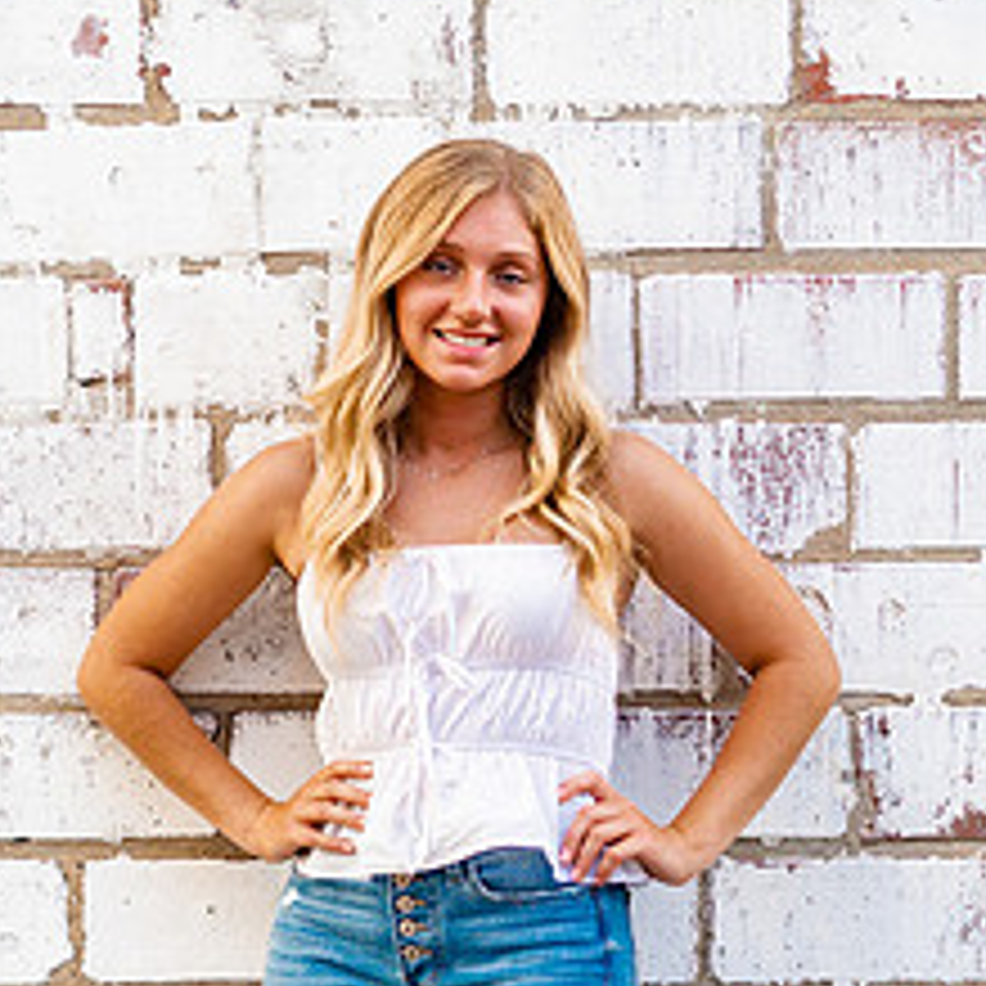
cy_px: 981
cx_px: 589
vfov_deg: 13.9
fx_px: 3996
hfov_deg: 14.1
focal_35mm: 124
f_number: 2.2
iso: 200
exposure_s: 1/800
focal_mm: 25
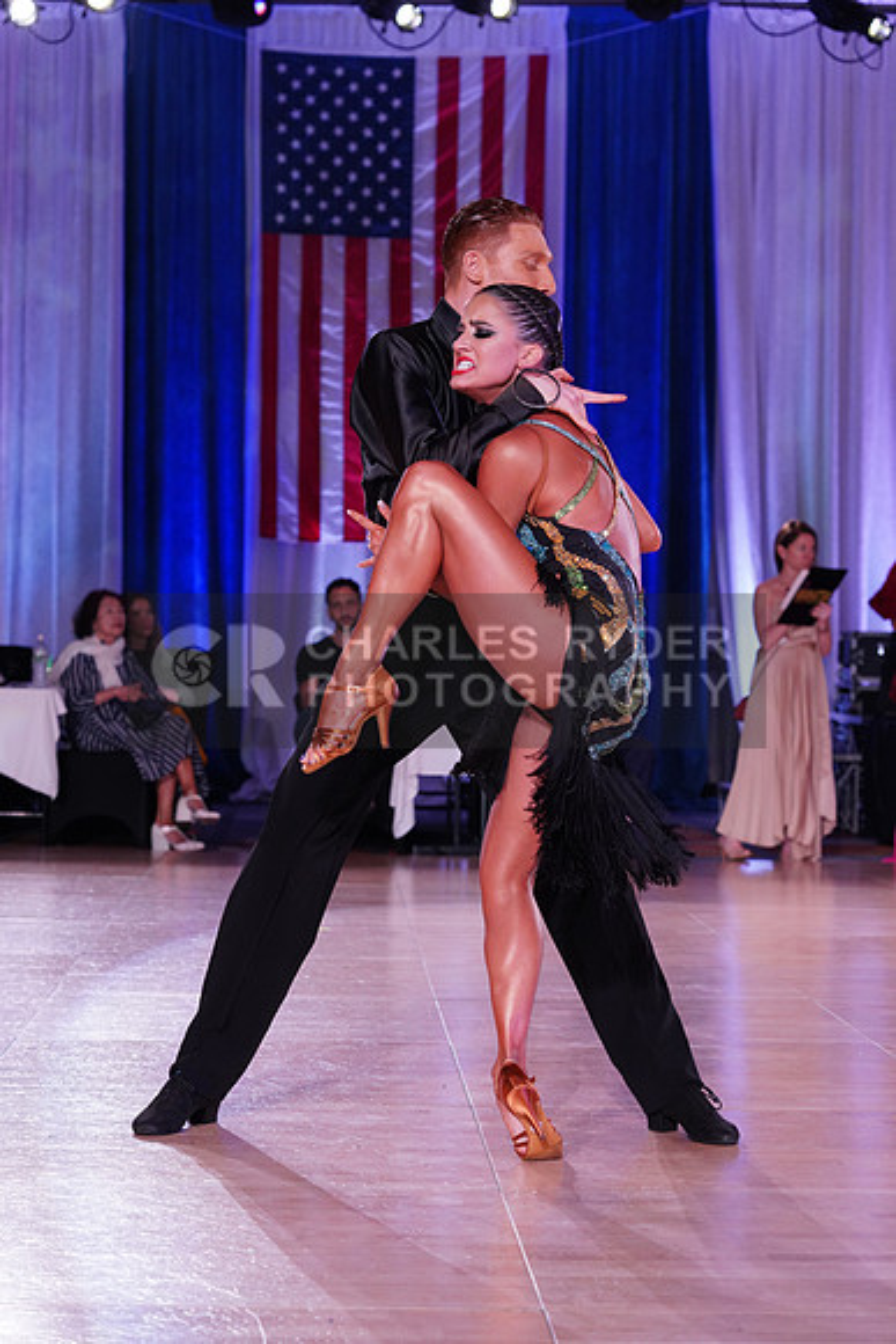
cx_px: 448
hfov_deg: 17.1
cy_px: 672
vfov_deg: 25.4
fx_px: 2985
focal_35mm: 80
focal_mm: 80
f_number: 5
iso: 2000
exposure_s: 1/200
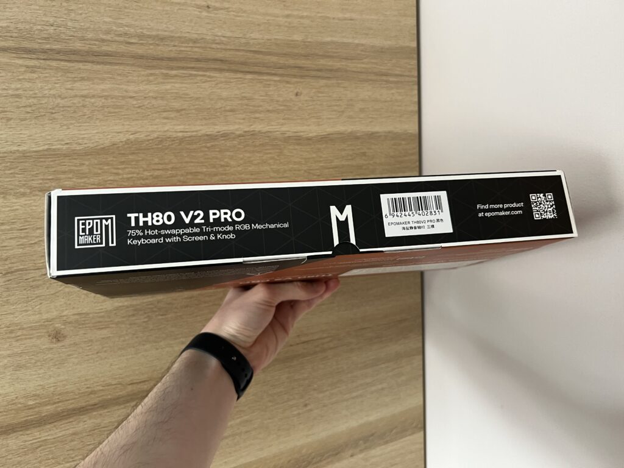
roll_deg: +4.1
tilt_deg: -5.9
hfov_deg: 67.3
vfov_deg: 53.1
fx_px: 469
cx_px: 312
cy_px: 234
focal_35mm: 26
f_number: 1.5
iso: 200
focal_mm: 5.7
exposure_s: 1/60
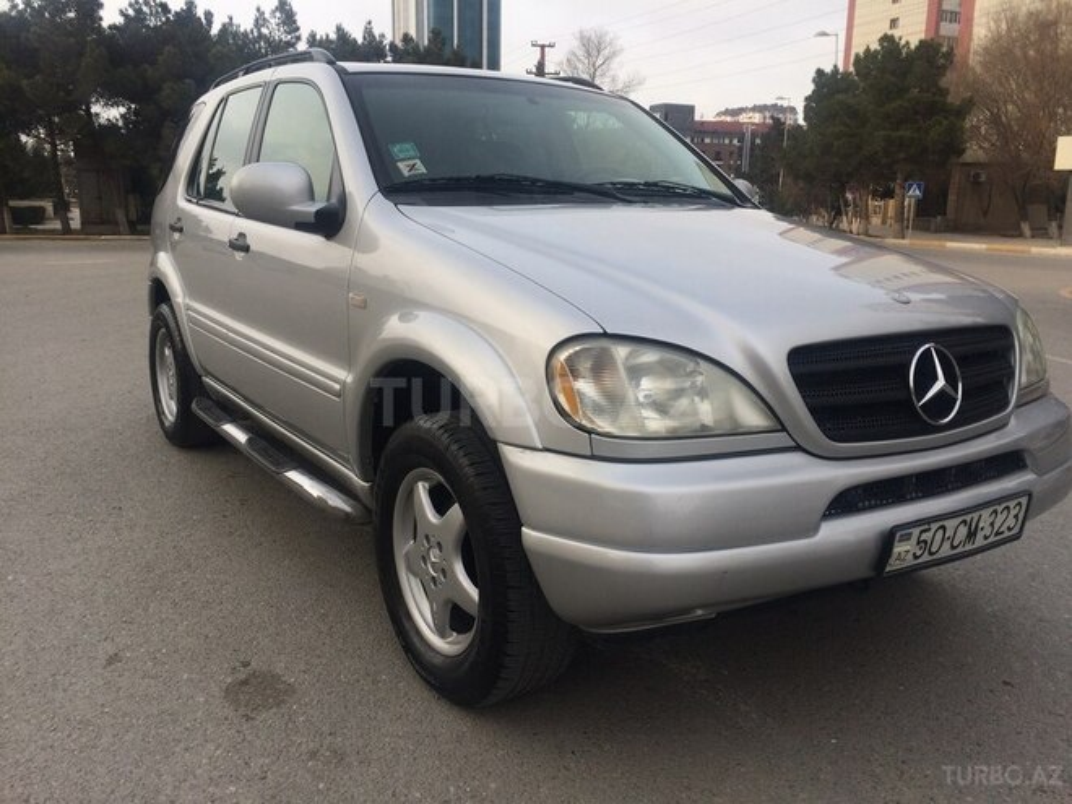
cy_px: 402
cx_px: 536
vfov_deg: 48.2
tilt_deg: -13.7
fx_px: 898
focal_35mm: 29
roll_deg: +1.2
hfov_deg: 61.7
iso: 32
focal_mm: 4.15
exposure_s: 1/684
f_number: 2.2
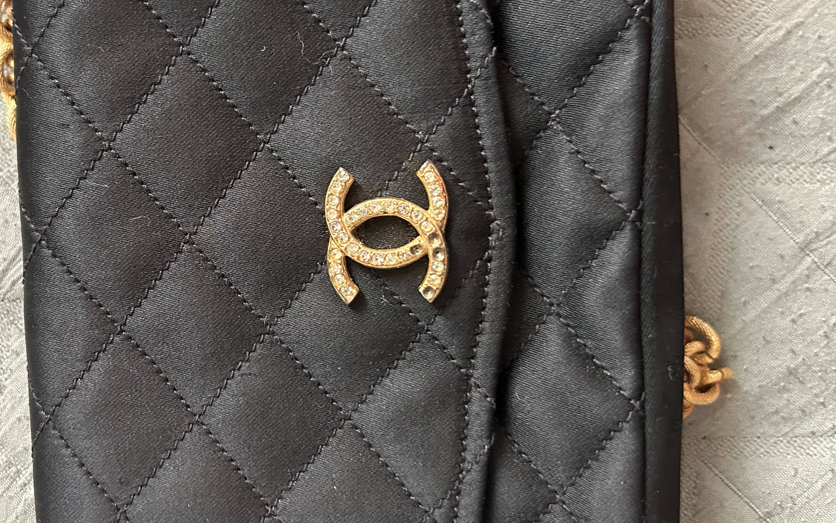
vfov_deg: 34.3
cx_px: 308
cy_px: 215
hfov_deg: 52.1
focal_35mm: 37
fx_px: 843
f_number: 1.5
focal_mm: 5.7
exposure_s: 1/47
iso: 500
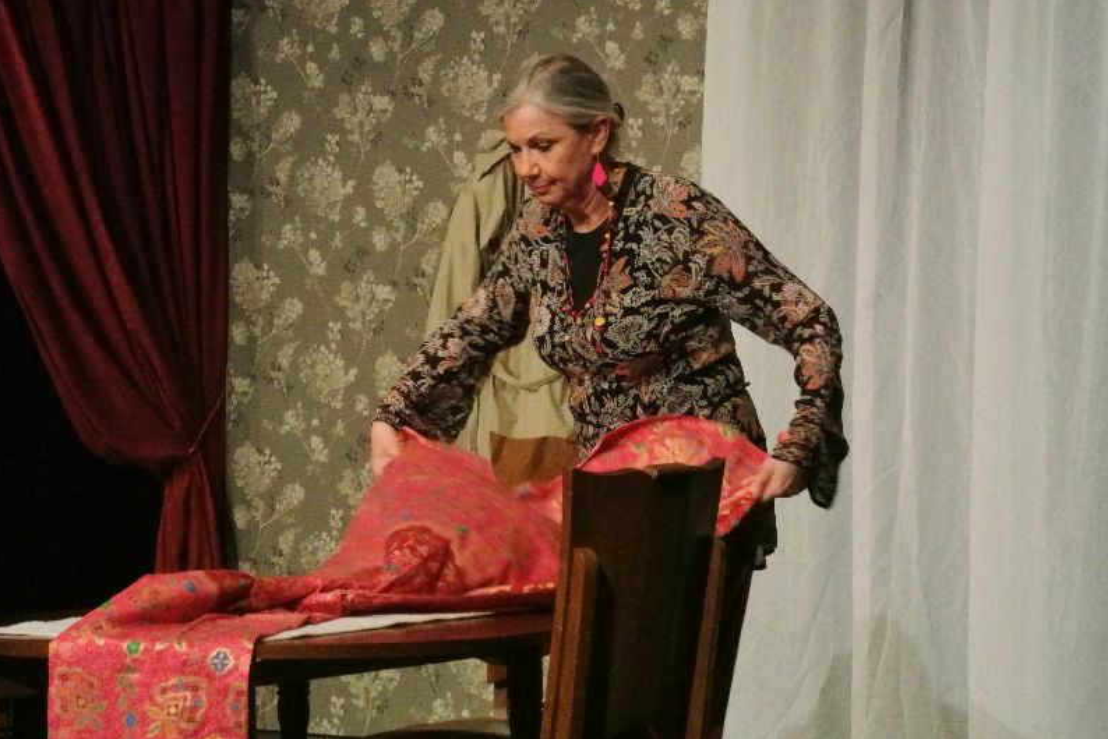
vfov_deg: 11.1
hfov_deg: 16.5
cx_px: 551
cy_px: 369
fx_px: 3818
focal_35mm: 124
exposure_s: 1/60
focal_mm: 45.9
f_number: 11
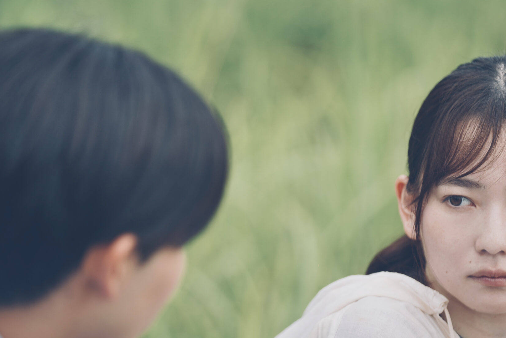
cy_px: 200
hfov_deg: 8.5
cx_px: 283
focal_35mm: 242
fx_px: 3401
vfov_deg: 5.7
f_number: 2.8
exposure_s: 1/1250
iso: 100
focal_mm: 155
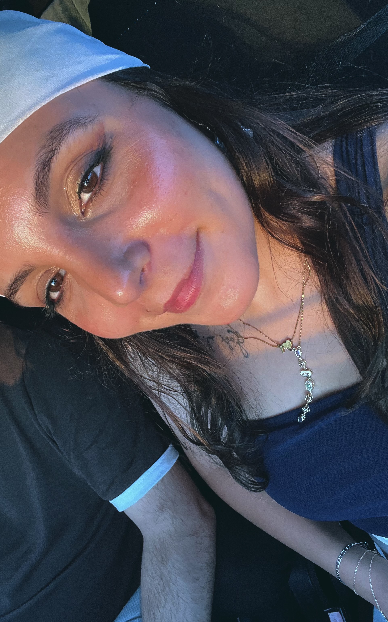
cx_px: 159
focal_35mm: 32
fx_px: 541
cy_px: 313
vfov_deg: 59.7
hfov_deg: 39.3
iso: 80
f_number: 2.2
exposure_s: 1/121
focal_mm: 2.71
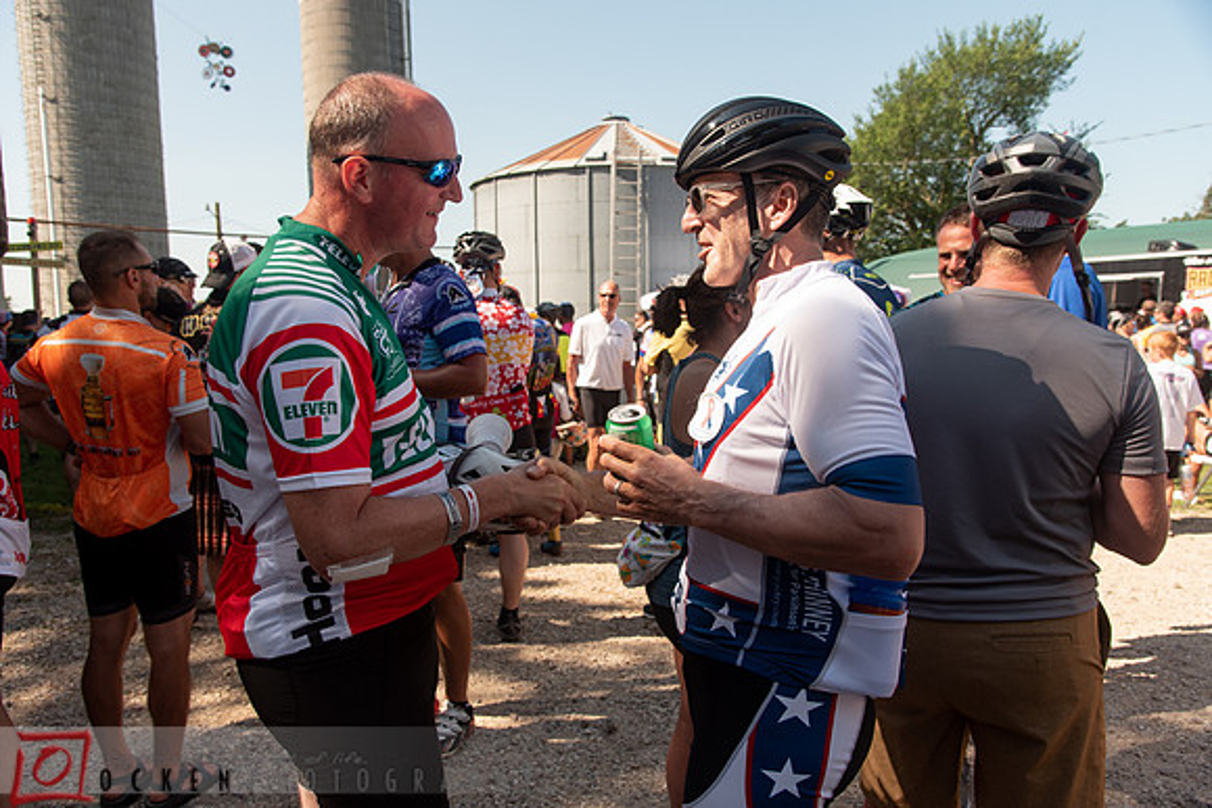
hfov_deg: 65.5
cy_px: 404
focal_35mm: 28
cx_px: 606
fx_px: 943
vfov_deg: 46.4
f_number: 5.6
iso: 200
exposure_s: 1/500
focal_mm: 28
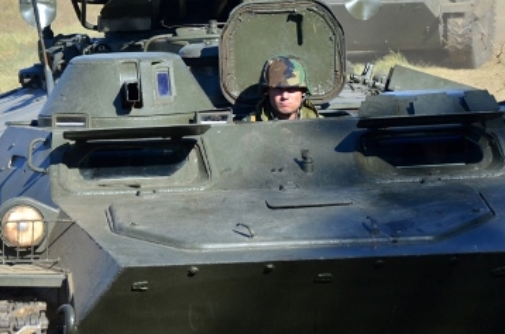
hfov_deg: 7.8
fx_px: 3693
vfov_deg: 5.2
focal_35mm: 264
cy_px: 97
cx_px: 279
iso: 320
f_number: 9
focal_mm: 105
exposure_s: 1/400
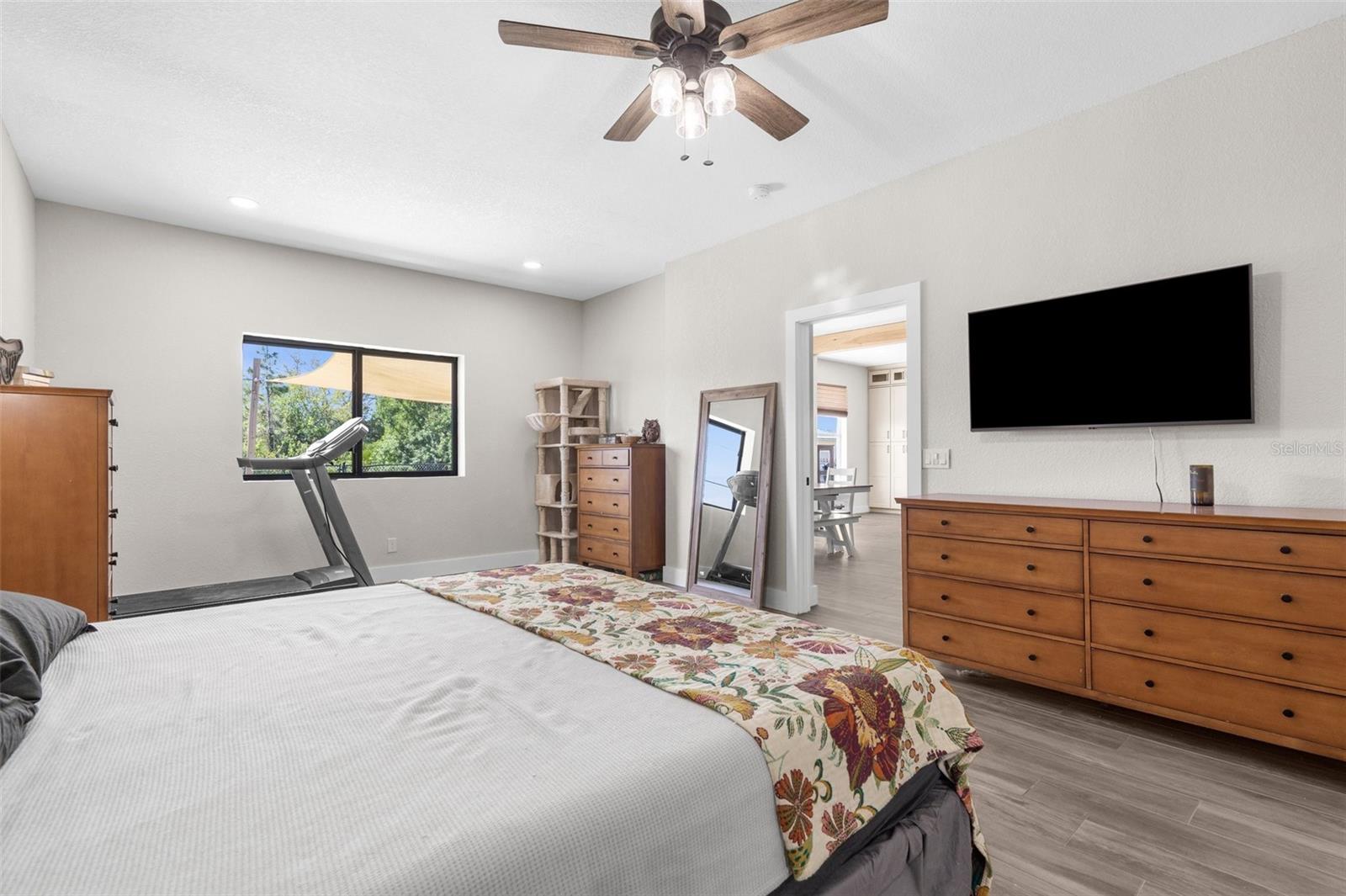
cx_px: 673
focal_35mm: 16
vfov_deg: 73.7
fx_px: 598
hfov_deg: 96.8
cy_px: 448
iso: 400
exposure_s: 1/5
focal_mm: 16
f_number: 8
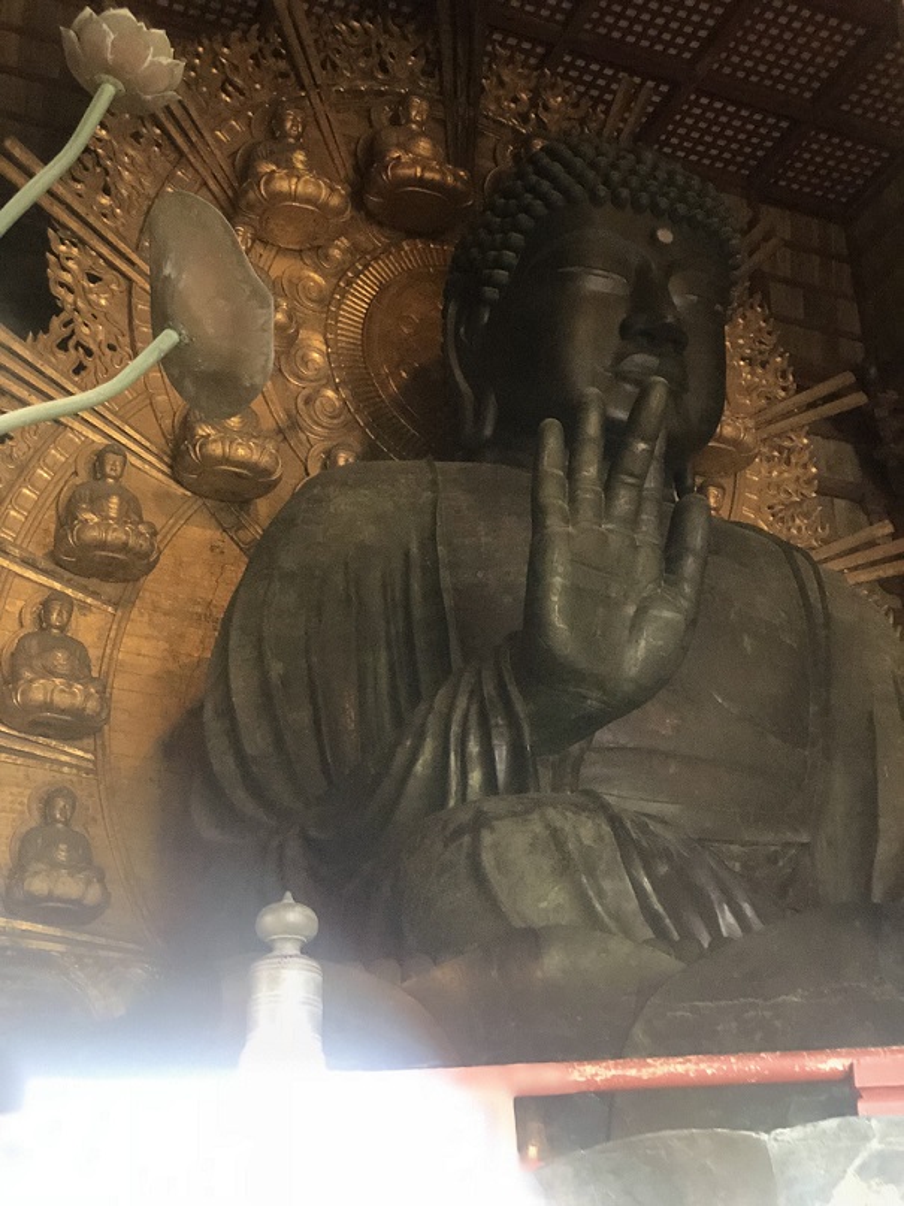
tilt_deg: +26.4
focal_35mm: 57
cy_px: 603
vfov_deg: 33.8
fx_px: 1985
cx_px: 452
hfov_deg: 25.7
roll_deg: +0.3
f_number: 2.8
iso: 1250
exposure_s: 1/60
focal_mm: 6.6
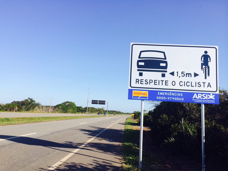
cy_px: 86
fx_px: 198
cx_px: 114
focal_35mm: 30
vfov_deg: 46.8
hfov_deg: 60.0
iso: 40
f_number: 2.2
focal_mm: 4.12
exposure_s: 1/2283
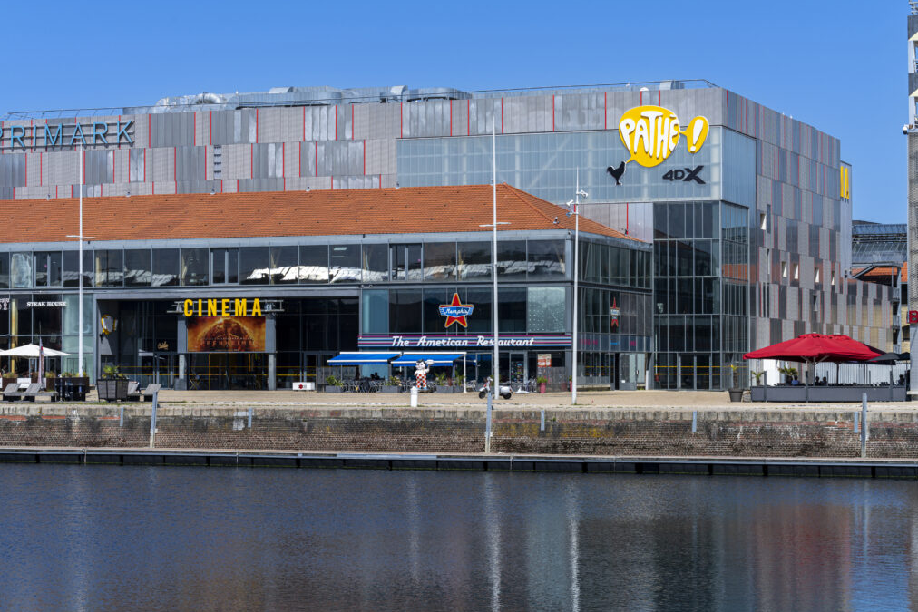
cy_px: 308
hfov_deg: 24.2
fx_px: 2142
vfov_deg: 16.3
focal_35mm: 84
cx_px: 457
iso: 50
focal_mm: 83
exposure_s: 1/200
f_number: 10
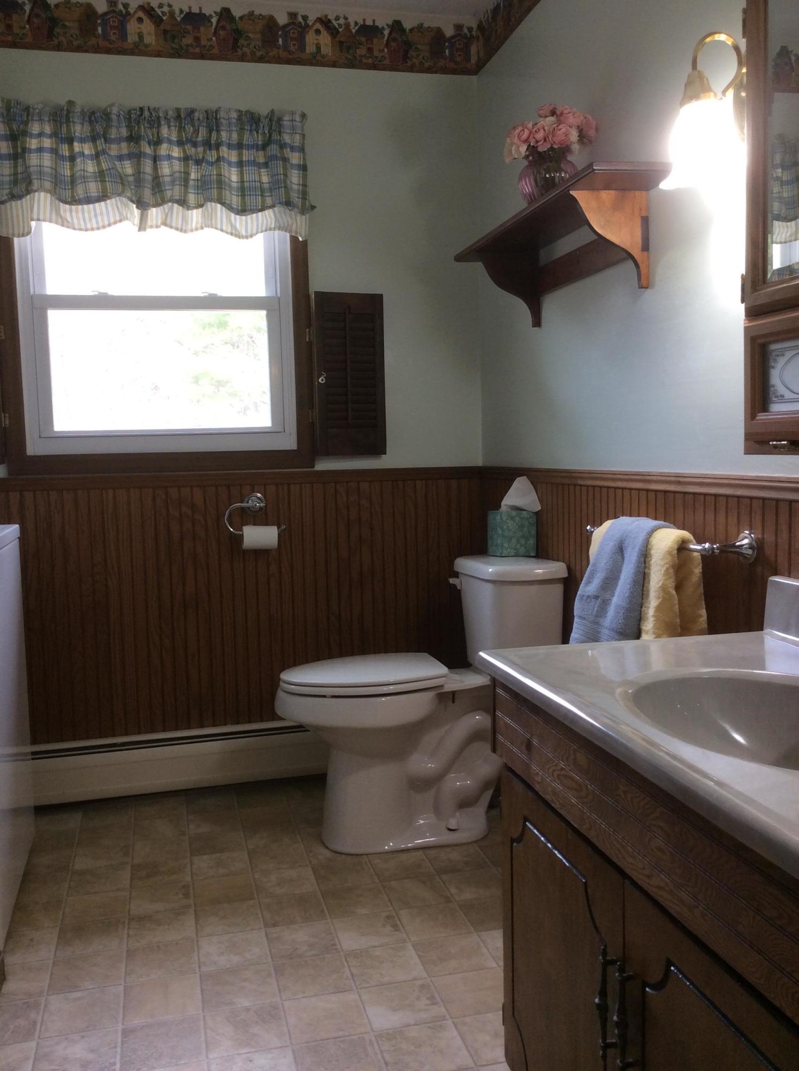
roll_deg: +1.8
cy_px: 536
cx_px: 400
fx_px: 988
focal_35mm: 32
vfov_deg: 56.9
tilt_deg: -6.4
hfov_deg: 44.0
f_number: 2.4
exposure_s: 1/24
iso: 40
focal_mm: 3.3
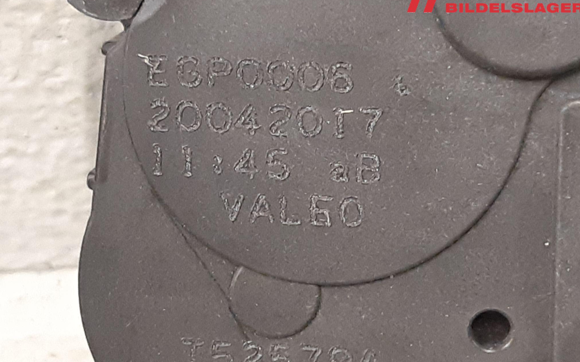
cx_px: 289
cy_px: 184
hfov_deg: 66.5
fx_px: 443
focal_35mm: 28
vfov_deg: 44.5
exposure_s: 1/25
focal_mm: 3.93
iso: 320
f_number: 1.7
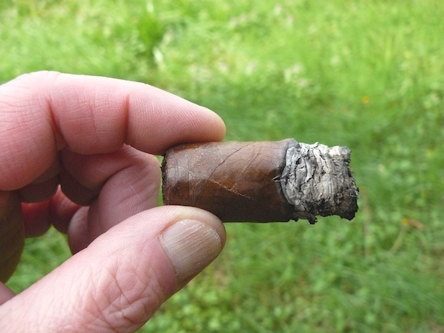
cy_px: 166
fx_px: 462
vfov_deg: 39.7
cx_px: 222
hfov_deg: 51.4
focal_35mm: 36
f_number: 3.2
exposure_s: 1/320
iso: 400
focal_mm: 6
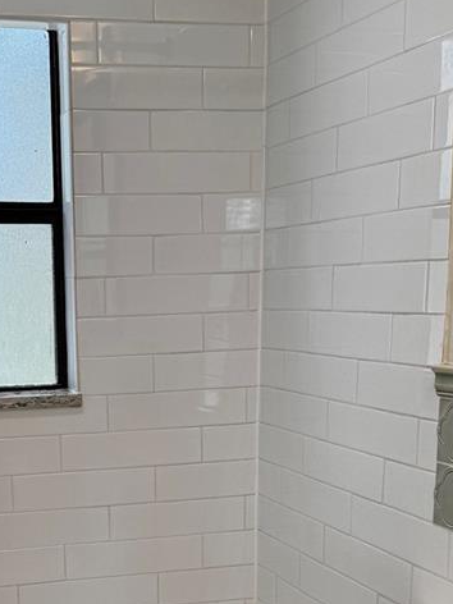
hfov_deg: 23.8
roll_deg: +0.0
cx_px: 109
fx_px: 1064
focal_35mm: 61
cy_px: 546
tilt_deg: -13.6
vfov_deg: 30.3
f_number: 1.78
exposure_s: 1/120
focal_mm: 6.76
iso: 80
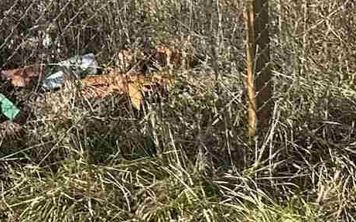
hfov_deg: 9.8
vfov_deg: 7.3
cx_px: -689
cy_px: -356
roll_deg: -0.1
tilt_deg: +7.7
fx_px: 1610
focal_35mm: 166
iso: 80
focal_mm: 6.86
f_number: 1.78
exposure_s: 1/2155
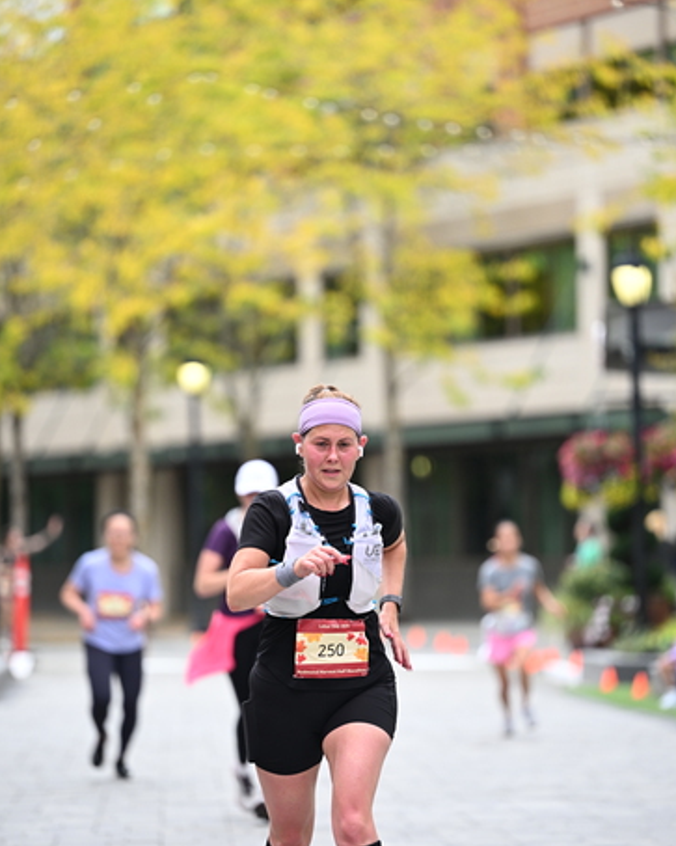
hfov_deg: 8.5
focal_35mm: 182
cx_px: 338
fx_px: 4553
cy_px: 479
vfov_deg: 10.6
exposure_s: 1/1600
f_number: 2.8
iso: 640
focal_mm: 160
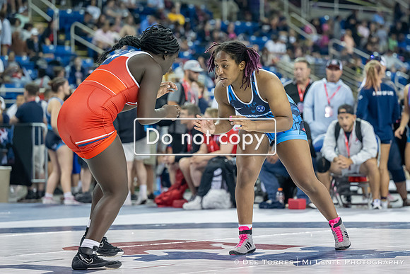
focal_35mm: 131
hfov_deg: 15.6
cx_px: 255
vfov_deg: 10.5
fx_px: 1494
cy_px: 132
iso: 2500
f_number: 2.8
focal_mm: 100
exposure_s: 1/800
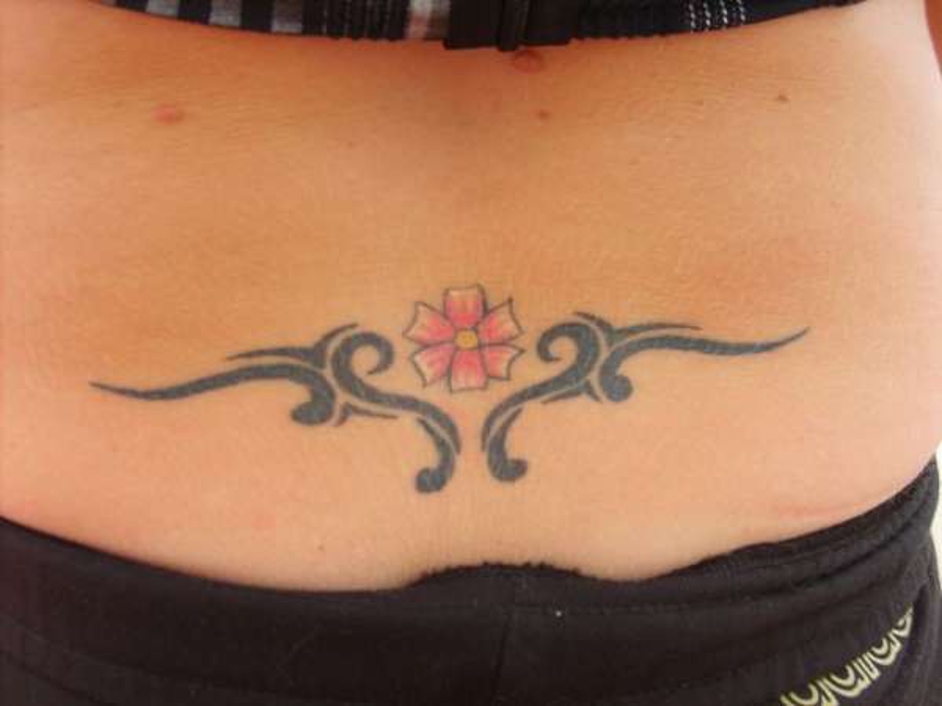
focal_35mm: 35
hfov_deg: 52.6
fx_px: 952
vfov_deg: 40.7
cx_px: 471
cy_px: 353
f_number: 2.8
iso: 50
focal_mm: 5.8
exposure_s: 1/90
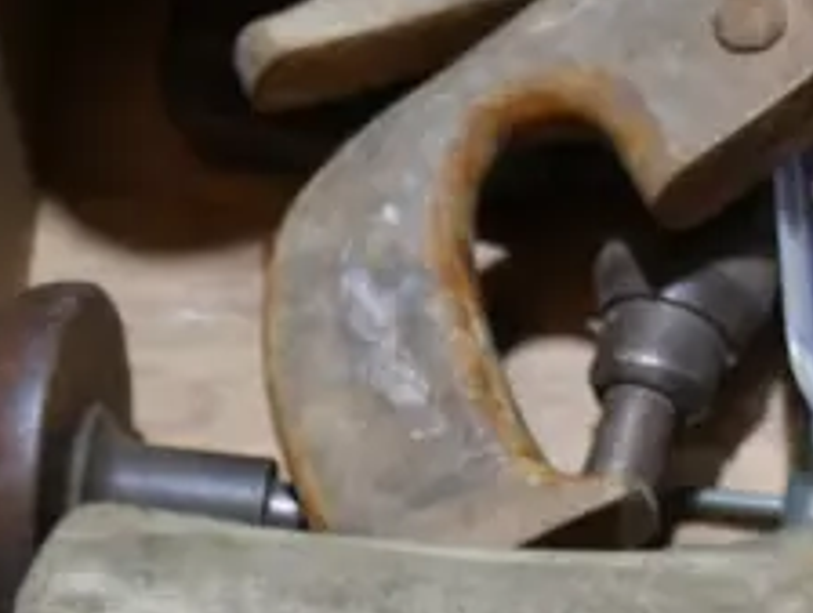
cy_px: 401
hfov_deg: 13.3
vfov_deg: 10.2
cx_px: 875
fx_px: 3436
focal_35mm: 146
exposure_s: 1/60
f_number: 3.6
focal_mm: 16
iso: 250
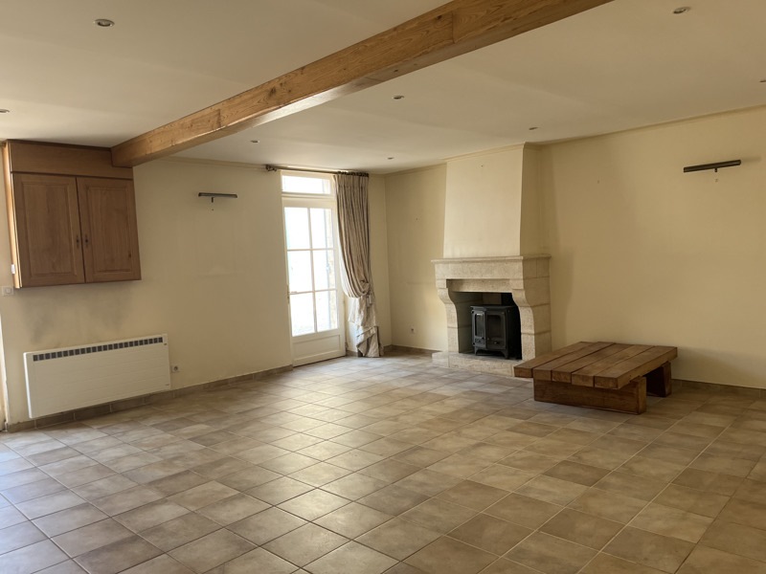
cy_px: 287
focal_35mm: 26
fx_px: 575
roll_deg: +3.0
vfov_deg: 53.1
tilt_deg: -3.9
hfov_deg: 67.3
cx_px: 383
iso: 64
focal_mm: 5.1
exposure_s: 1/100
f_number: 1.6
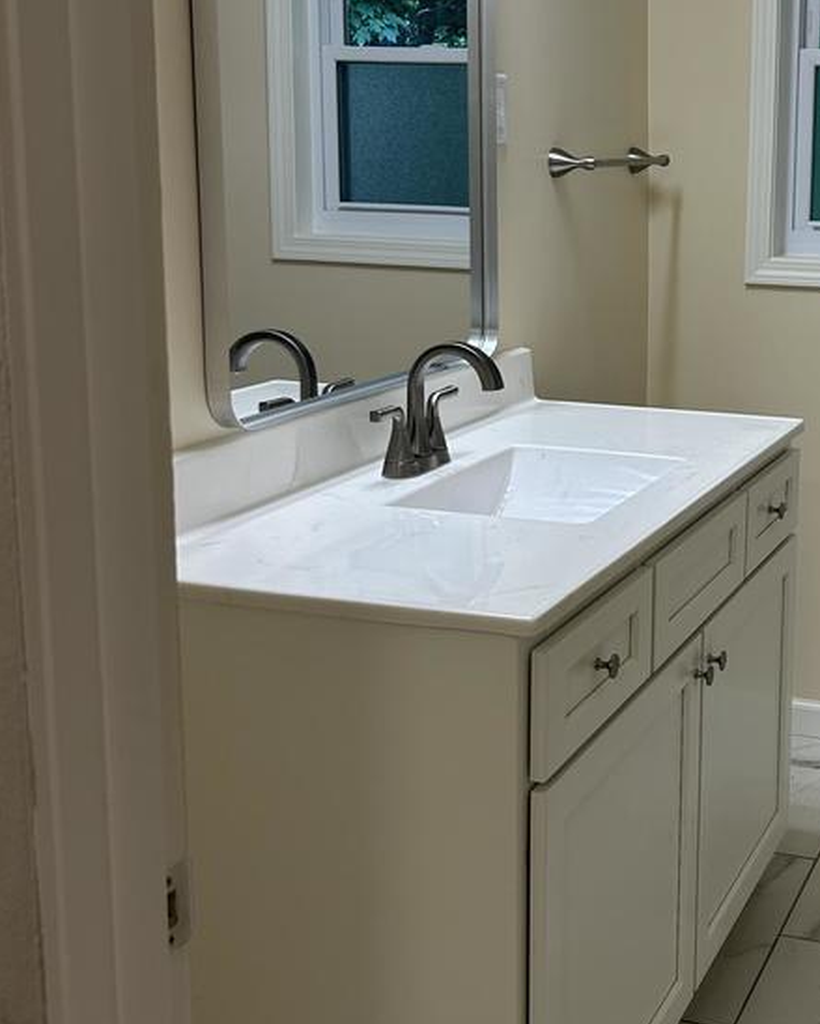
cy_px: 394
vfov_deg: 37.1
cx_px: 708
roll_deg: -1.1
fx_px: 1516
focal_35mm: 50
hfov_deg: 29.3
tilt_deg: -9.7
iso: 80
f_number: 1.5
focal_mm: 5.7
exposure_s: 1/120
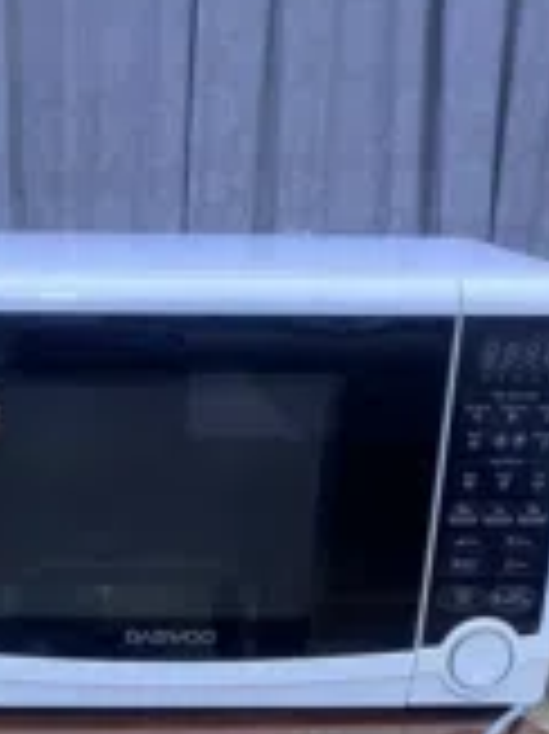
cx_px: 86
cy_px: 874
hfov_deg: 22.5
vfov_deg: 26.9
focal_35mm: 64
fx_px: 1355
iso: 320
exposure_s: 1/51
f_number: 1.8
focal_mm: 4.25
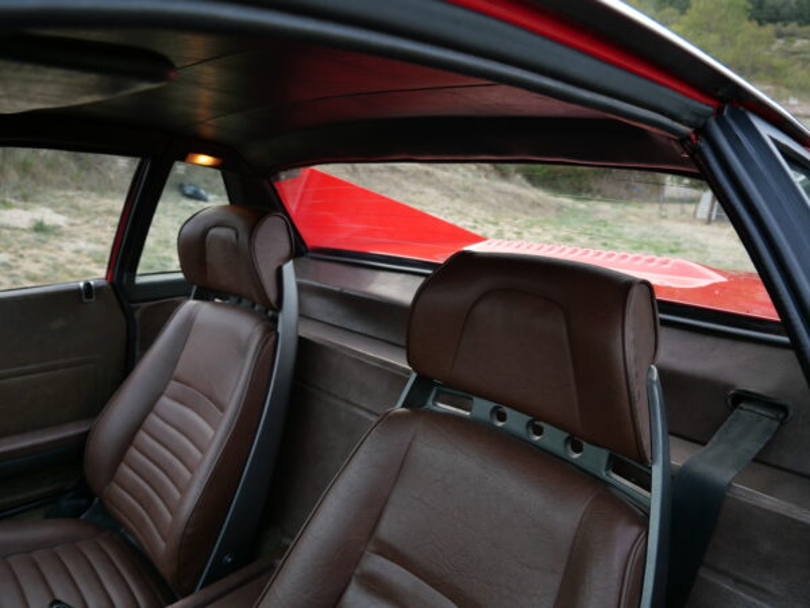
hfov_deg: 71.6
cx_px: 405
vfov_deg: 56.8
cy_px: 304
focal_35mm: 24
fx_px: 562
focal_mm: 12
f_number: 3.5
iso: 200
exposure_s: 1/80
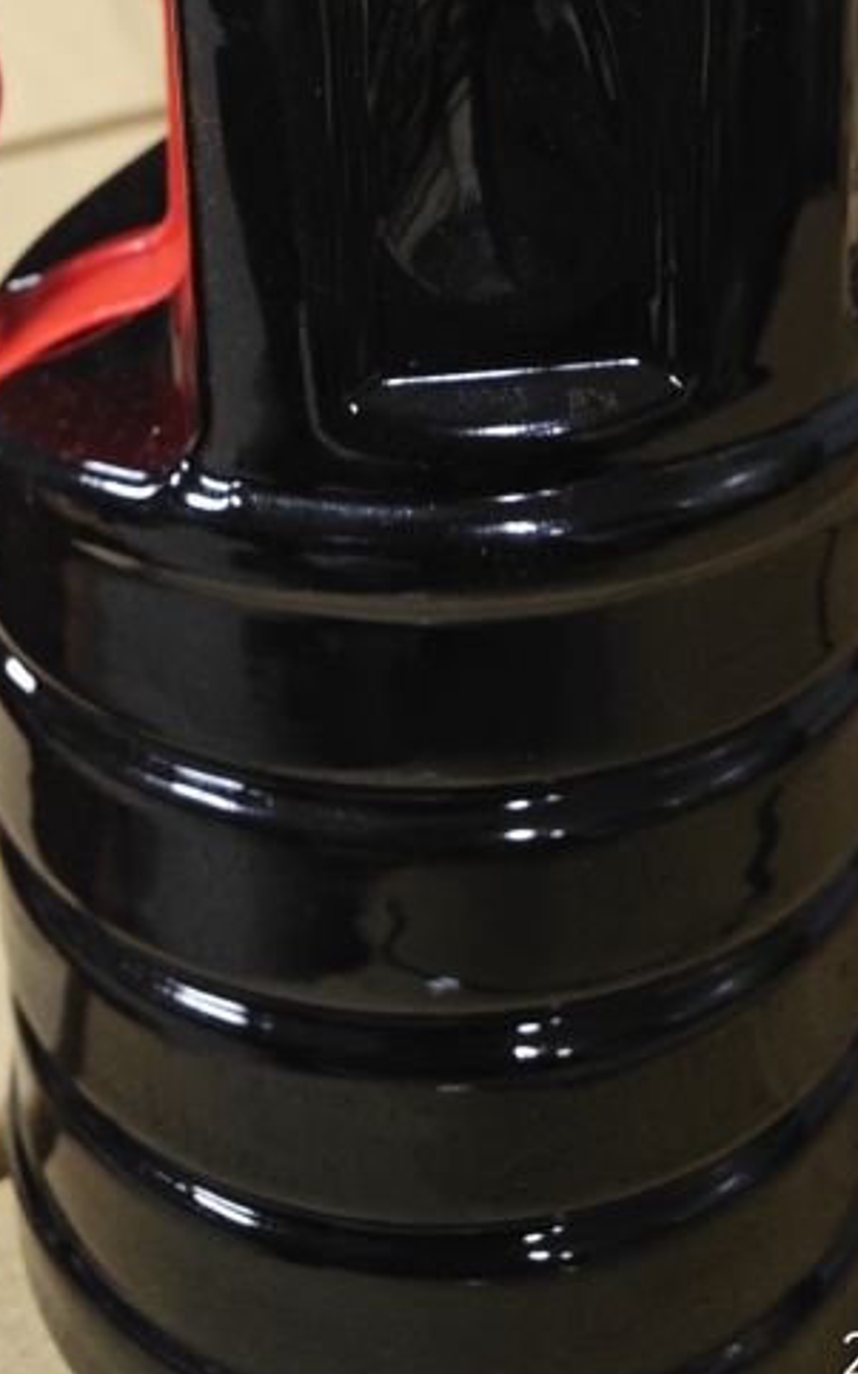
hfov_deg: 23.9
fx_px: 2022
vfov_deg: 33.8
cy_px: -44
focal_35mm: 54
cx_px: 322
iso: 6400
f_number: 4
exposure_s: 1/30
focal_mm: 8.7
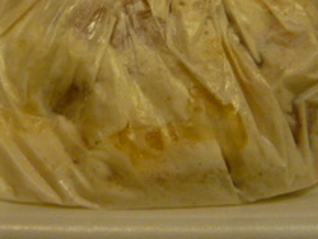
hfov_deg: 29.3
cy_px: 37
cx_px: 133
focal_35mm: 66
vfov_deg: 21.9
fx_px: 607
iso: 400
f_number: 2.8
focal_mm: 5.5
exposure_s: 1/20
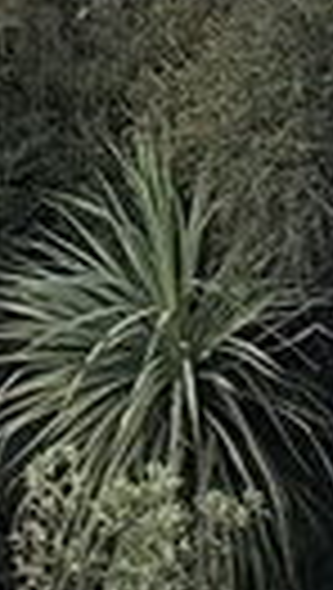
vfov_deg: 13.1
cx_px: 250
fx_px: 2425
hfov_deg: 7.8
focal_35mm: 155
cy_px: -297
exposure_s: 1/169
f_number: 2.2
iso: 40
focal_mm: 2.22
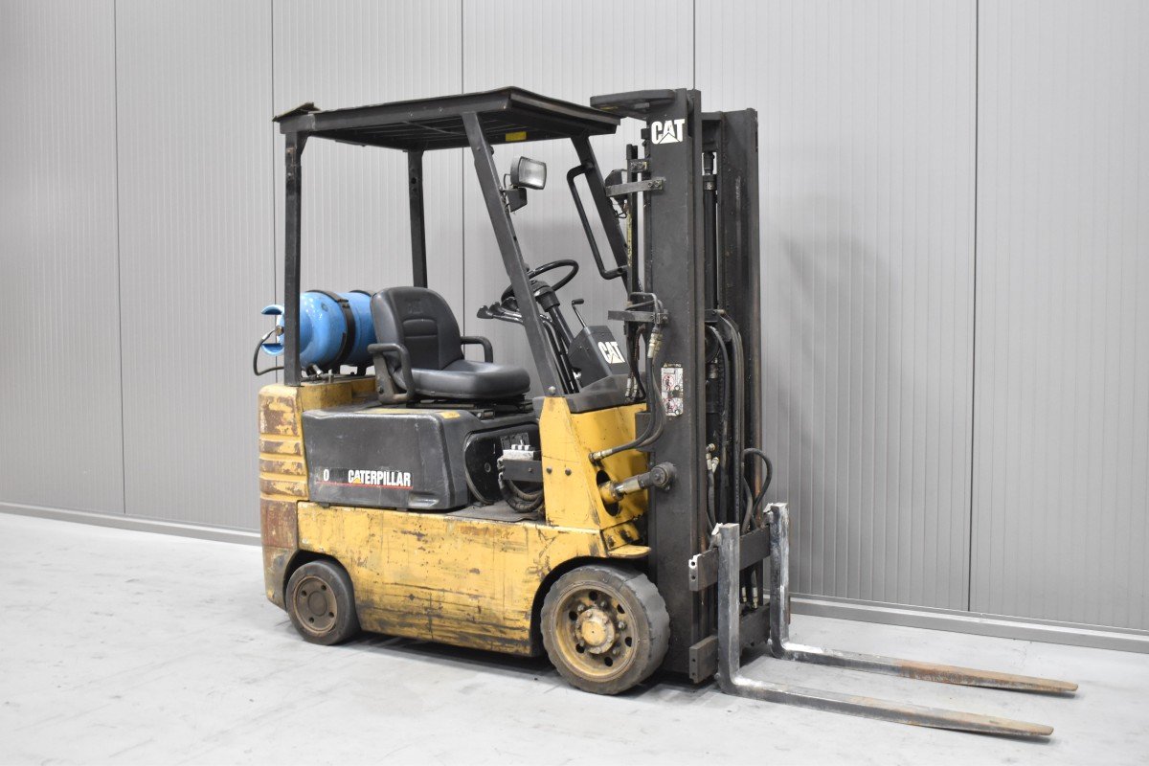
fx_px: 1245
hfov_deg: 49.6
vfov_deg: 34.2
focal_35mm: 39
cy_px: 383
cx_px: 574
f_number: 5
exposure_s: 1/25
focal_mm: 26
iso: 1600
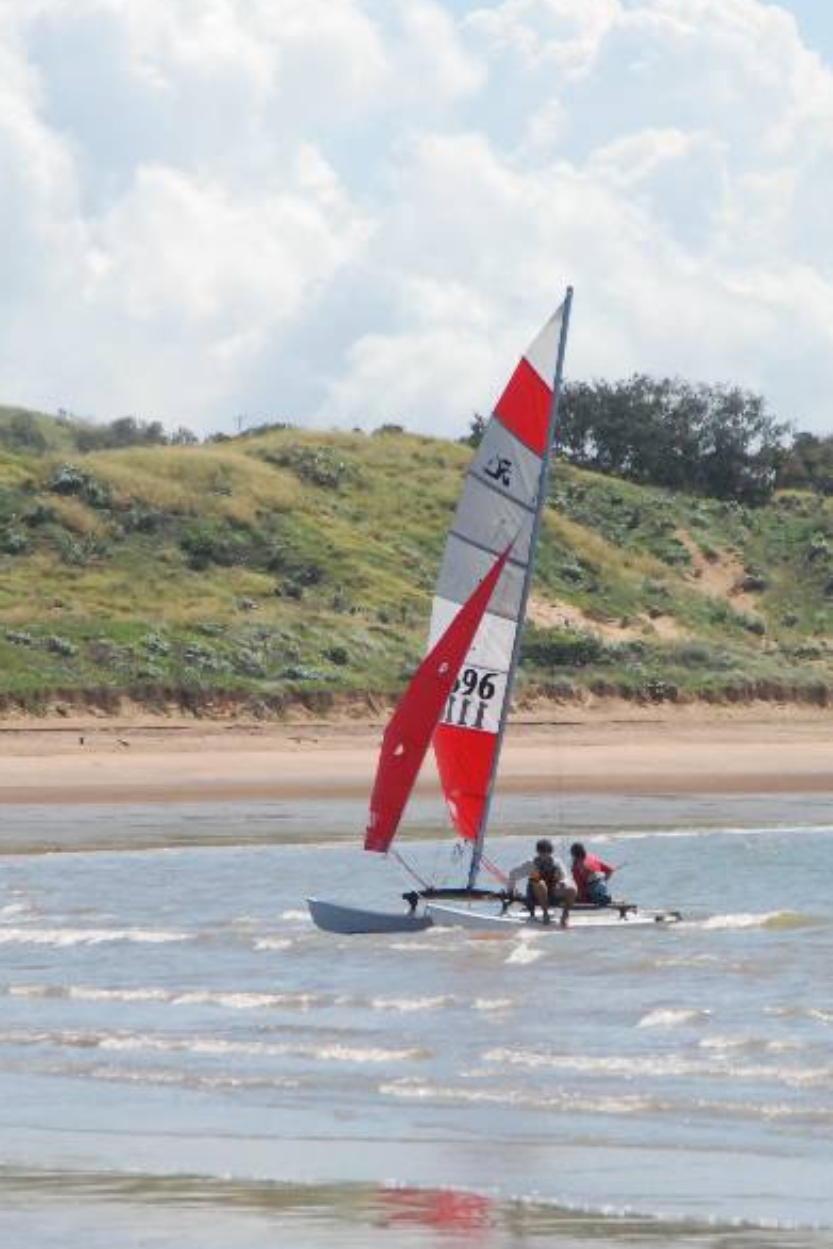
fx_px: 10926
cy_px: 681
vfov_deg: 6.5
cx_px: 437
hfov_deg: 4.4
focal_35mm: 315
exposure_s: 1/1600
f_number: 10
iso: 1000
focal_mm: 120
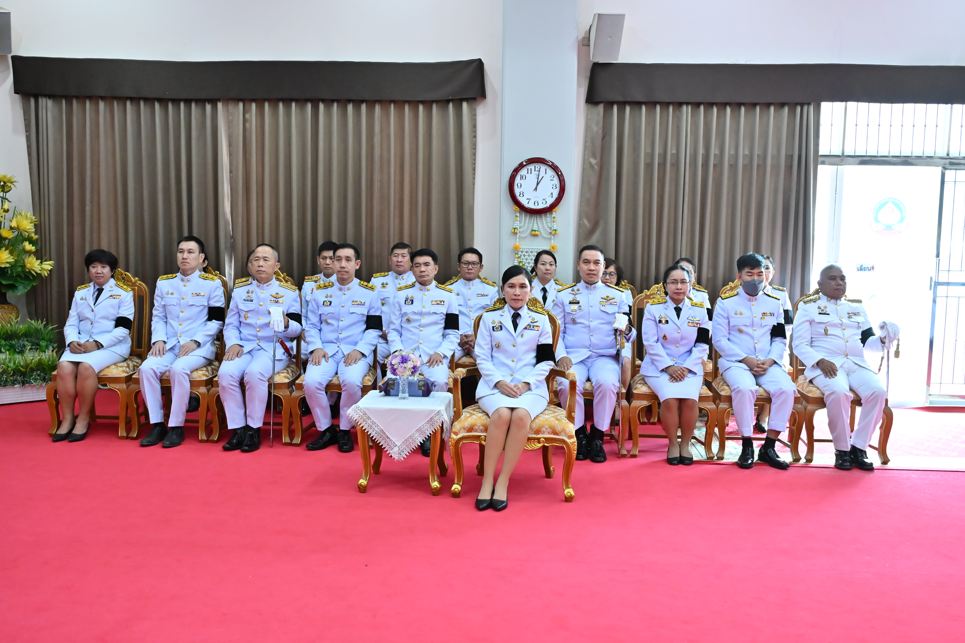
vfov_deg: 38.4
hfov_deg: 55.1
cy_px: 322
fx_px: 925
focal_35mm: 34
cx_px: 482
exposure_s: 1/160
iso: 3200
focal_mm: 34.5
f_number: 4
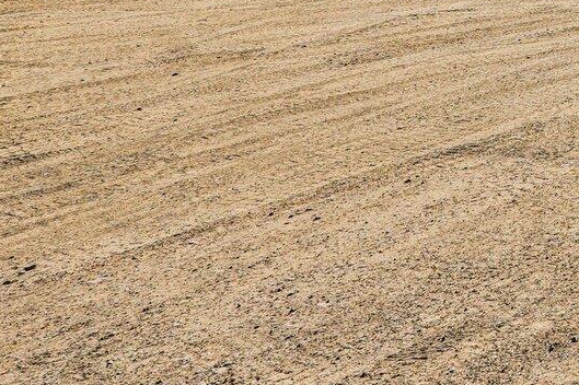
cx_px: 994
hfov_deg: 22.1
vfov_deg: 18.5
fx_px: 1028
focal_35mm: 64
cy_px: -211
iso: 400
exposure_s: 1/1600
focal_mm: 16.5
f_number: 10
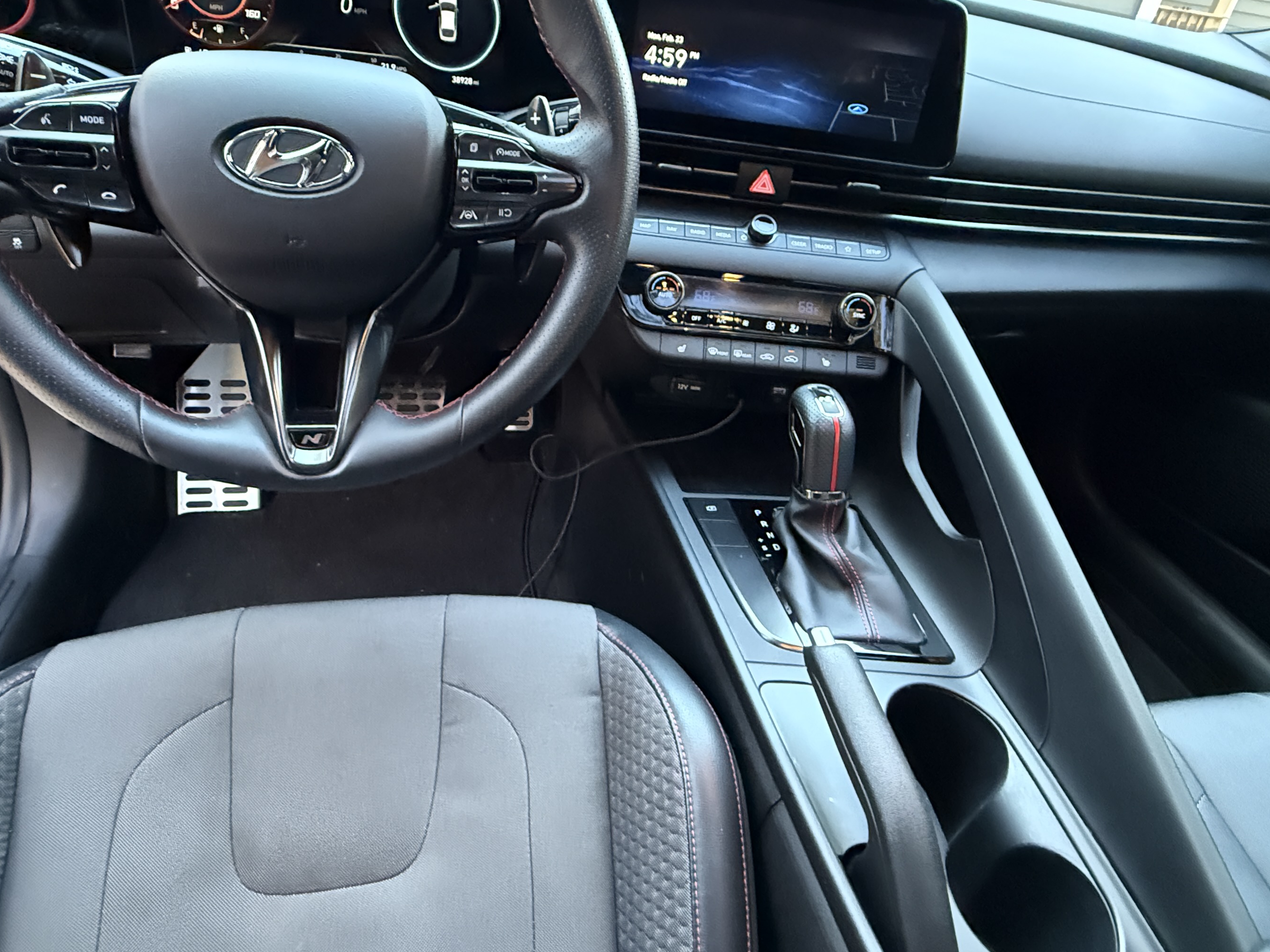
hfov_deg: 79.0
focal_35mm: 21
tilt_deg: -32.8
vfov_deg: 63.4
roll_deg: -10.1
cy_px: 447
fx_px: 770
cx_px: 632
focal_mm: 2.22
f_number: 2.2
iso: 1250
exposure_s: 1/60
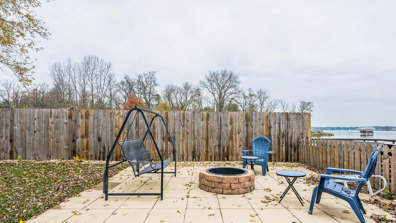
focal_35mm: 19
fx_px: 199
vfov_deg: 58.3
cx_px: 231
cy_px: 104
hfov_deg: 88.8
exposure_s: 1/60
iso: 200
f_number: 8
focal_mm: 14
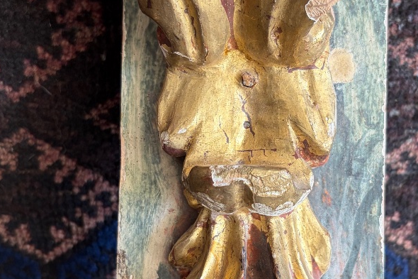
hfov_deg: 36.2
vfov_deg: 24.6
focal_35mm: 55
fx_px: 638
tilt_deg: -33.1
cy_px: 163
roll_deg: +0.5
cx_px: 244
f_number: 1.6
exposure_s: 1/97
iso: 125
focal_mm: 5.96
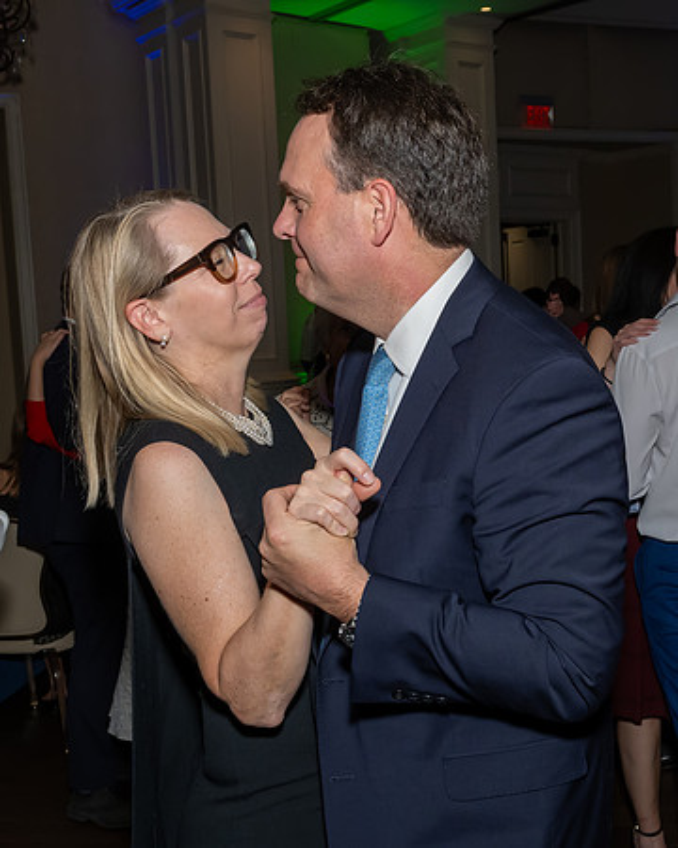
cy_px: 402
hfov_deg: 32.5
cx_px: 520
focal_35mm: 45
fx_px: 1138
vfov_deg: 40.8
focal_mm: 18
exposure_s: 1/250
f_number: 7.1
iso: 1000
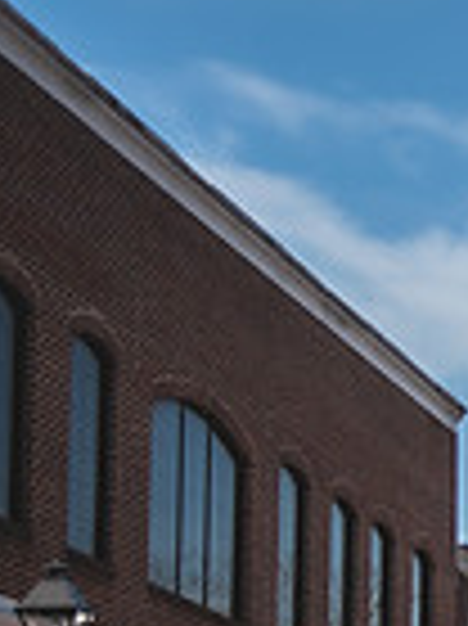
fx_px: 2889
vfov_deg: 12.1
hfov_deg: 8.4
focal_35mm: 160
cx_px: 1179
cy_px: 727
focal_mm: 38
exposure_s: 1/2500
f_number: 2.8
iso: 100
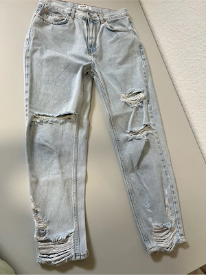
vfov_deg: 67.3
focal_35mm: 26
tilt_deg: -68.5
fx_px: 206
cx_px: 103
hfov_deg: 53.1
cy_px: 138
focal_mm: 5.7
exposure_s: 1/100
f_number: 1.5
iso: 80
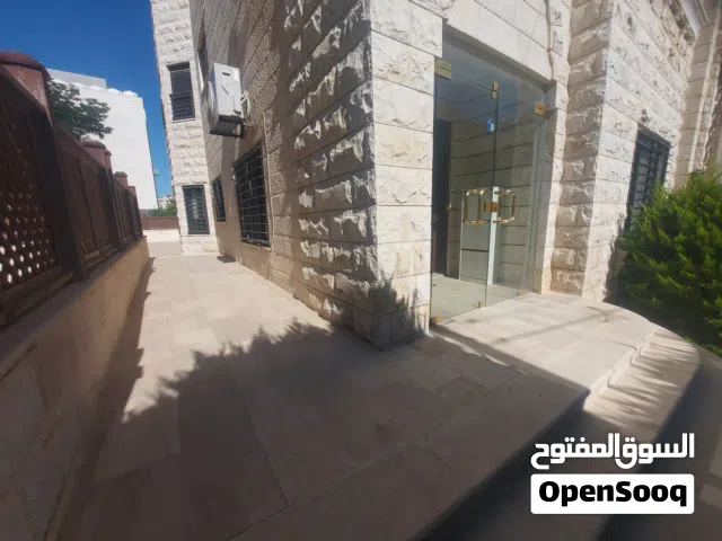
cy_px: 270
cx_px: 361
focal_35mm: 13
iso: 50
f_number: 2.2
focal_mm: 1.74
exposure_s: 1/2804
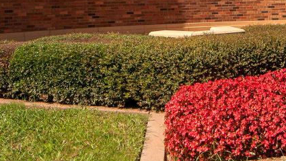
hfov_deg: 33.0
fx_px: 470
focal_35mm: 62
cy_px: -41
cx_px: 222
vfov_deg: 18.3
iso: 200
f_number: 7.1
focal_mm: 14
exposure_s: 1/800
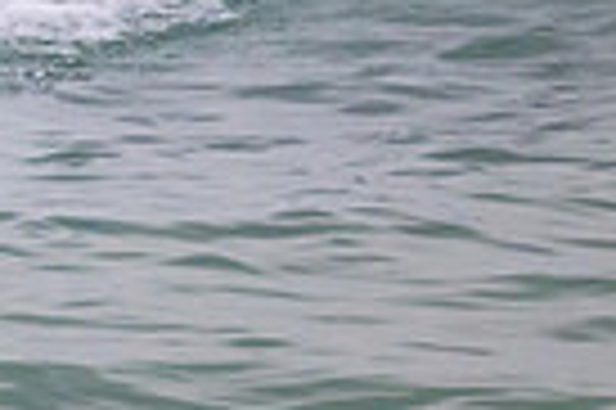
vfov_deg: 0.4
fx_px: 58023
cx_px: -625
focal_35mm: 3395
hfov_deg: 0.6
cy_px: -291
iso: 5000
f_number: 11
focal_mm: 800
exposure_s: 1/1250
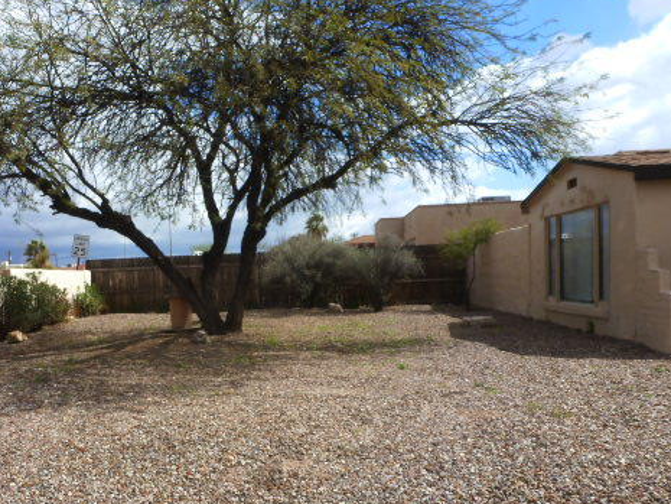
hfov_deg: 54.1
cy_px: 336
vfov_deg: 42.4
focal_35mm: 33
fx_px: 640
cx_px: 219
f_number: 5
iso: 100
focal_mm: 4.3
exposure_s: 1/400
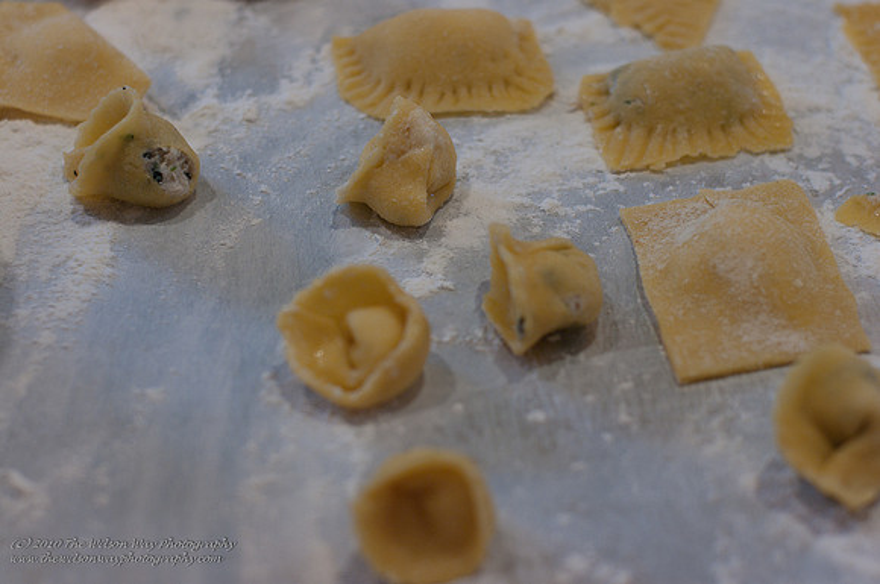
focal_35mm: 75
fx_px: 1831
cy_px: 292
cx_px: 440
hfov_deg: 27.0
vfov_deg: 18.1
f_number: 2.8
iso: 800
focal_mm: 50
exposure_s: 1/180
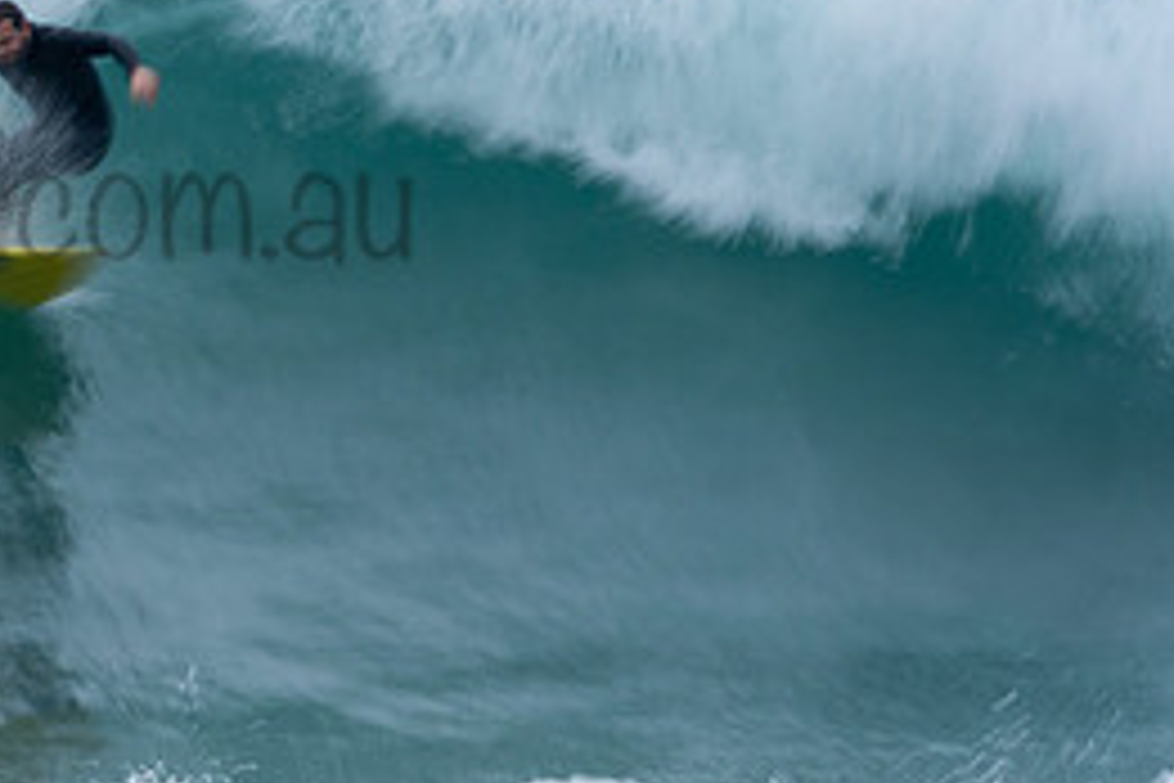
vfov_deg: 0.8
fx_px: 54326
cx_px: -63
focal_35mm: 1666
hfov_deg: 1.2
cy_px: 155
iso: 100
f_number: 25
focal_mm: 500
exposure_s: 1/20
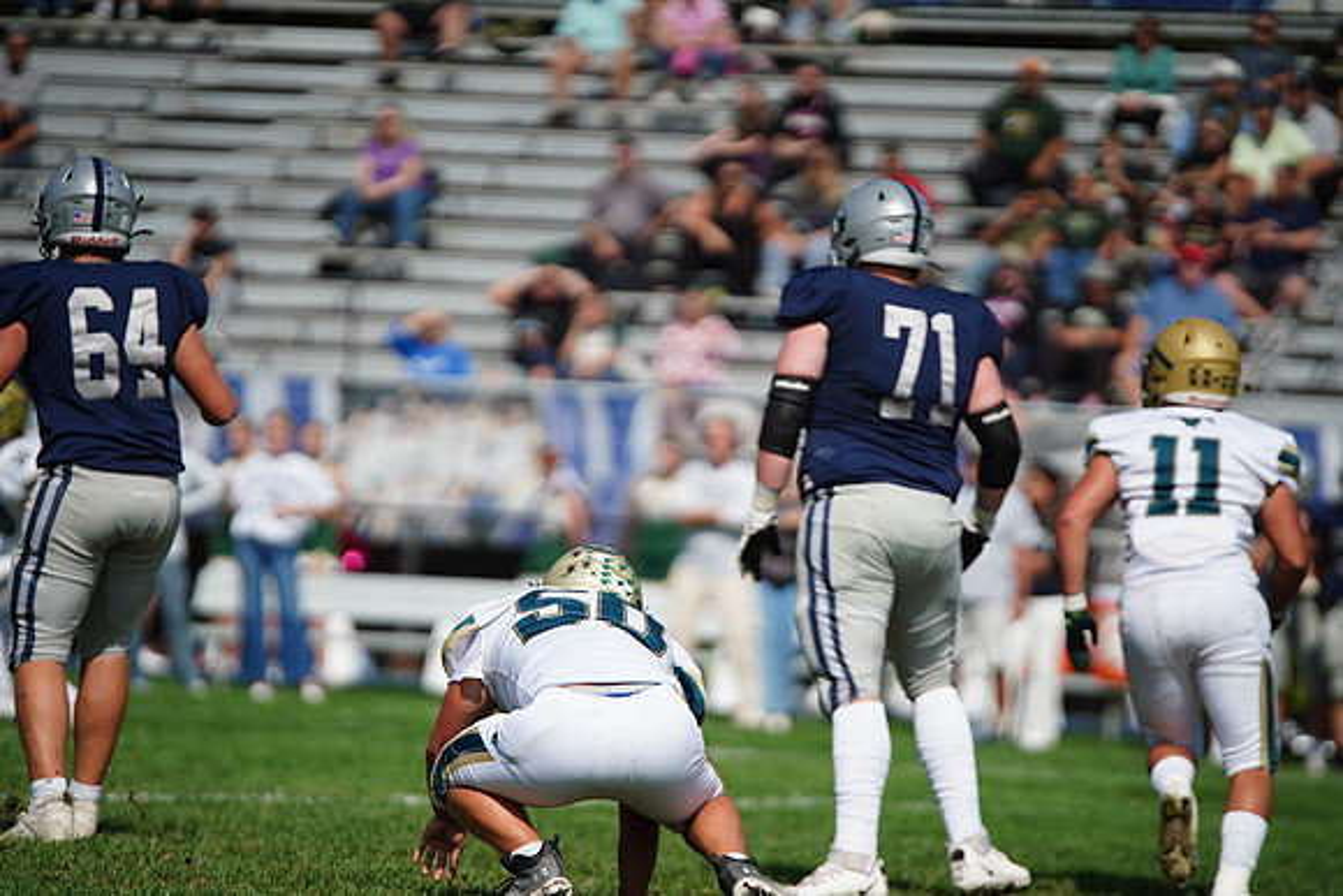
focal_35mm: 300
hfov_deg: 6.9
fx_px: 11194
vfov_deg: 4.6
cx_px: 672
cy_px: 448
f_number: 2.8
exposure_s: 1/8000
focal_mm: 300
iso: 400
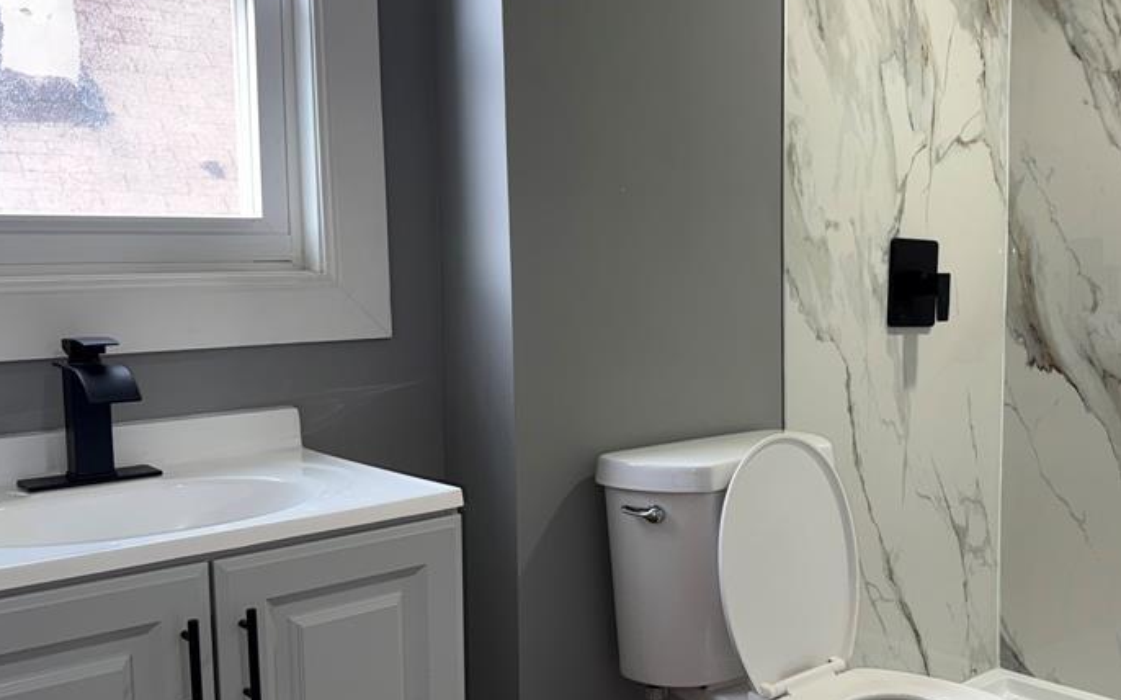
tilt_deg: -5.4
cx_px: 698
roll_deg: +0.5
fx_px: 1160
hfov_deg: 51.1
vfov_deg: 33.5
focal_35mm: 38
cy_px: 366
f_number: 1.78
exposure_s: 1/50
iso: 100
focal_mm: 6.76
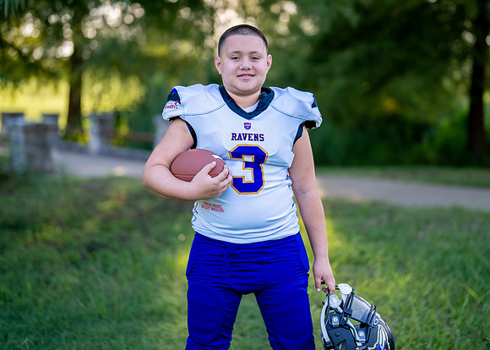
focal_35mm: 64
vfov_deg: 22.3
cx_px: 257
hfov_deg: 30.9
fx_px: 885
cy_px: 148
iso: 125
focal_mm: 50
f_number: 1.2
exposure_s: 1/1250
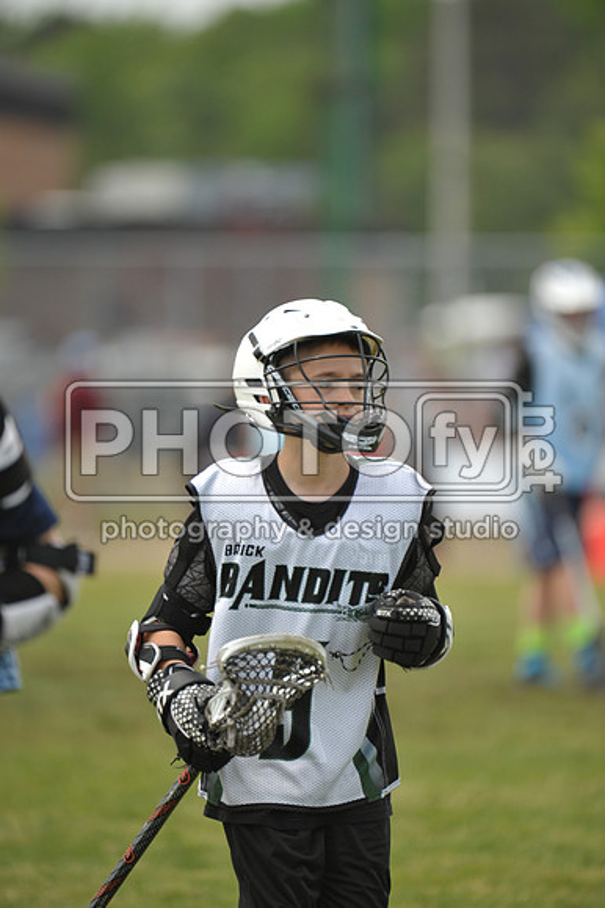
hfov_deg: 3.4
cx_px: 302
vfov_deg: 5.2
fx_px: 10095
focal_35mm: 400
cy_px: 454
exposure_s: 1/2500
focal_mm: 400
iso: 800
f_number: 4
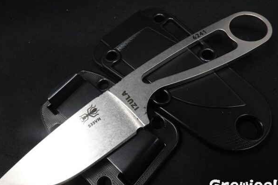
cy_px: 98
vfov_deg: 49.4
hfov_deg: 69.4
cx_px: 134
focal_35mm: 26
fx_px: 201
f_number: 11
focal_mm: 9
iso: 1250
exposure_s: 1/30
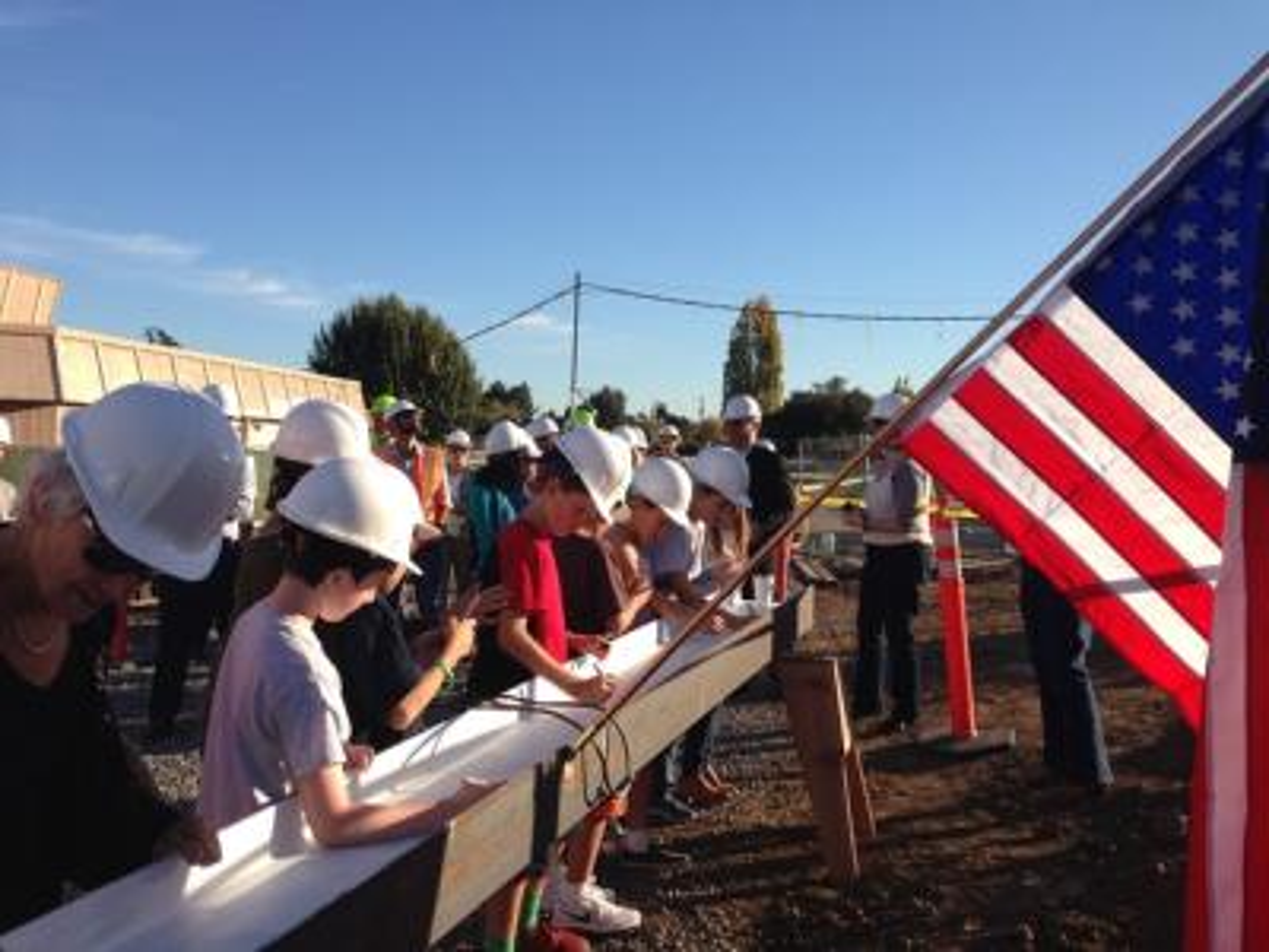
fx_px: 1210
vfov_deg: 42.9
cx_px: 634
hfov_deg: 55.4
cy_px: 476
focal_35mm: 33
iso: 50
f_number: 2.4
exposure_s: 1/1063
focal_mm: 4.12
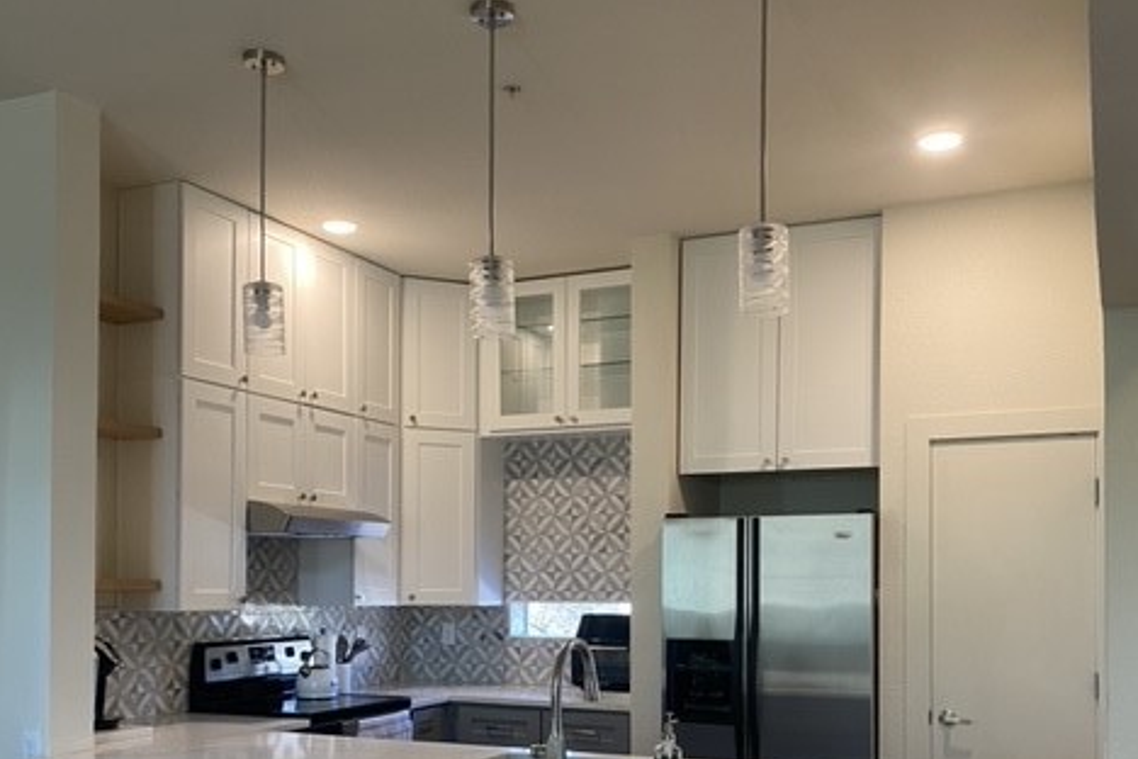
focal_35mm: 37
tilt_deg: +0.9
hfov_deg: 51.9
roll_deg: -0.5
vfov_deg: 34.9
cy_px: 598
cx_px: 579
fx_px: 1170
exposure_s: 1/60
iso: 100
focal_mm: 4.25
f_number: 1.8
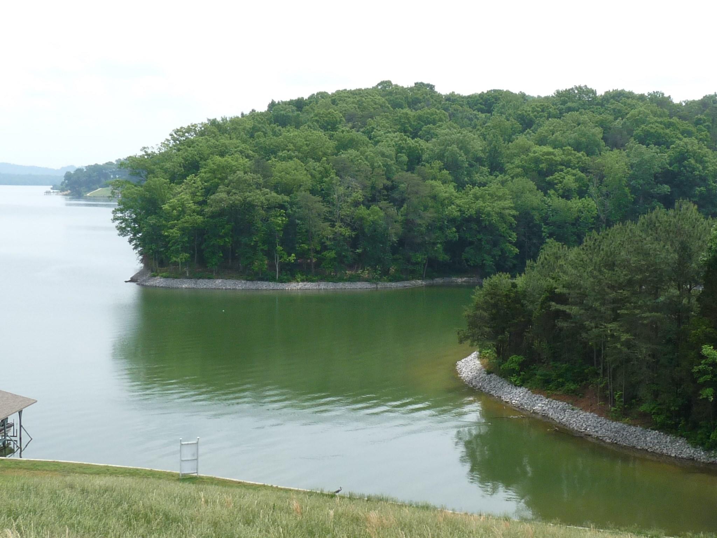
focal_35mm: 48
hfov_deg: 39.7
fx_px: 994
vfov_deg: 30.3
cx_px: 358
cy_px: 269
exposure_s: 1/250
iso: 100
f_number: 5.6
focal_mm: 4.8
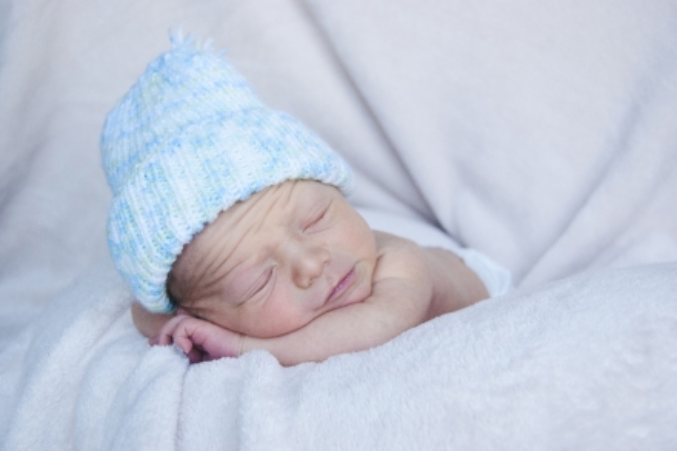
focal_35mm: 46
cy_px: 226
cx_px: 338
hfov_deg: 42.3
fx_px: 874
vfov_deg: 28.9
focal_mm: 31
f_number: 4.5
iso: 1600
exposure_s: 1/320
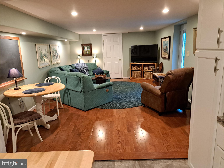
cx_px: 112
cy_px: 84
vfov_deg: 56.8
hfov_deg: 71.6
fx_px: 155
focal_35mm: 24
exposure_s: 1/40
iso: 400
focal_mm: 5.23
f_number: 1.8
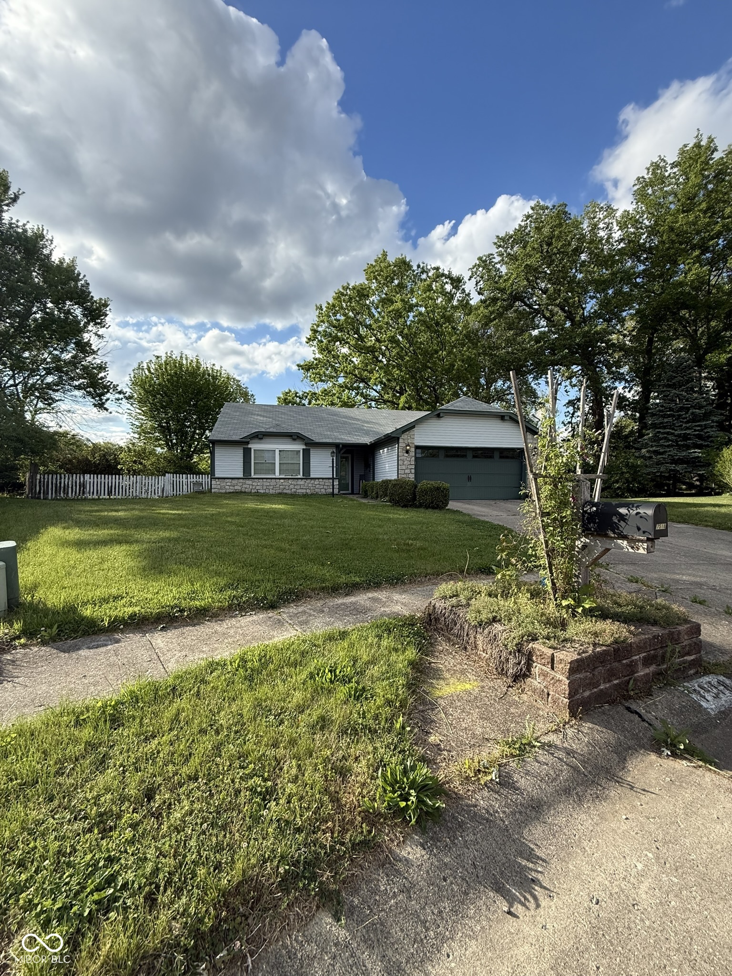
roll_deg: +0.7
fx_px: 395
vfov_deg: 102.1
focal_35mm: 14
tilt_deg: +1.5
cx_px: 366
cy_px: 488
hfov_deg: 85.7
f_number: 2.2
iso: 64
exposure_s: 1/1312
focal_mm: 2.22
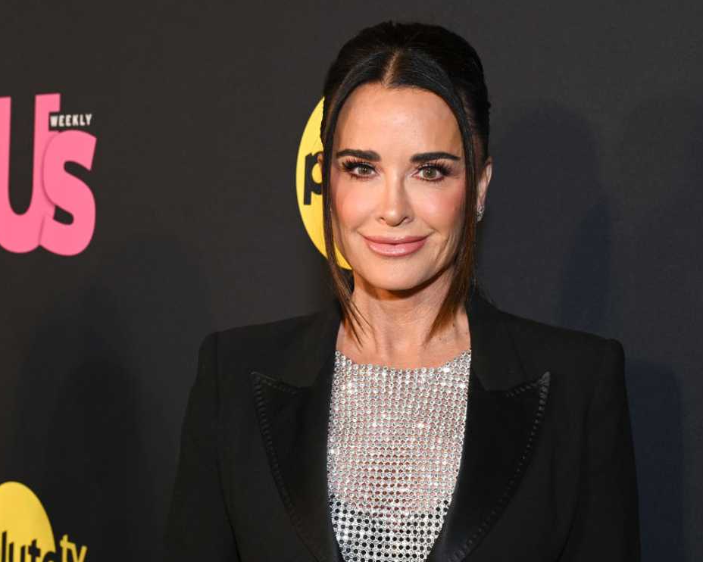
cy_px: 281
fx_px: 1415
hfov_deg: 27.9
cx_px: 405
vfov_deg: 22.5
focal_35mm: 68
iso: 1250
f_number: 8
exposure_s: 1/160
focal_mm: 60
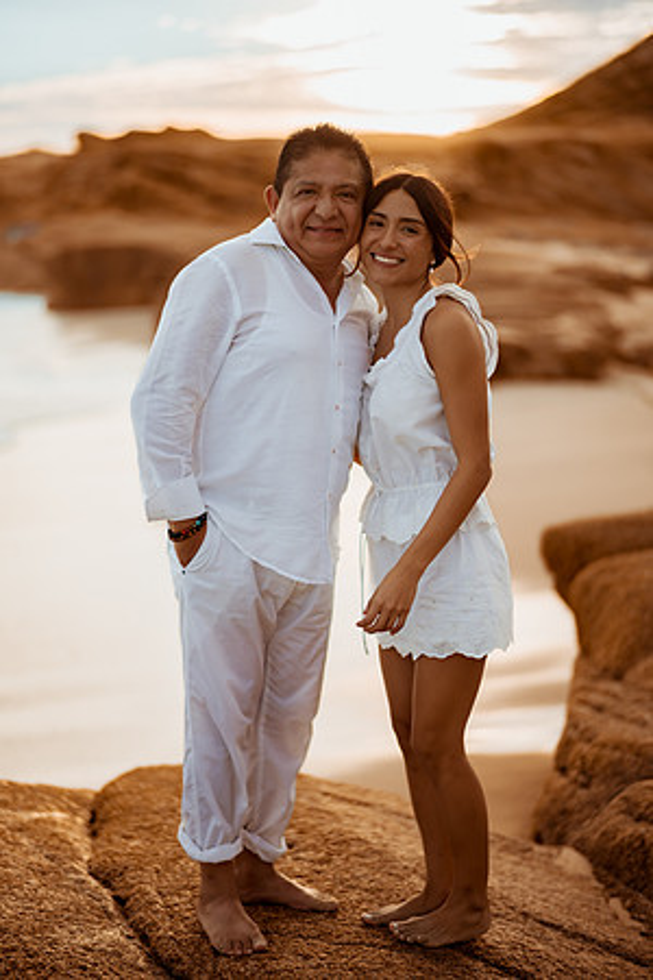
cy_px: 490
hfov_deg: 23.4
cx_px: 326
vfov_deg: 34.5
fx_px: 1578
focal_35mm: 58
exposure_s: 1/3200
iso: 80
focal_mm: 58
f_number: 1.4
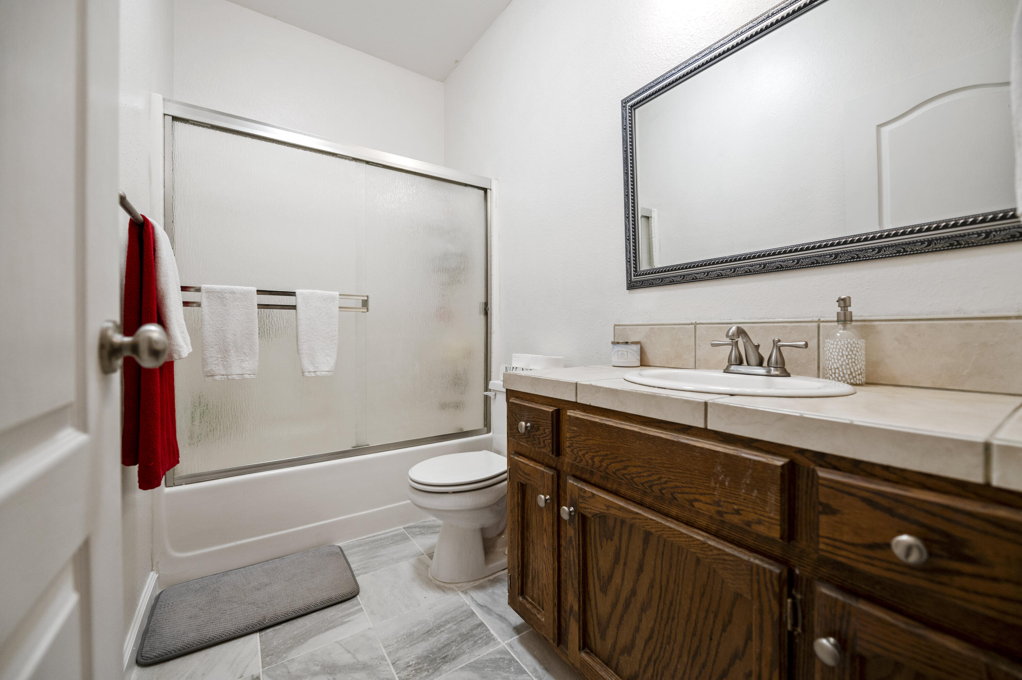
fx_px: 397
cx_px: 511
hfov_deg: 104.3
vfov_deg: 81.1
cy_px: 340
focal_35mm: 14
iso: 500
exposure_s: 1/125
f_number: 2.8
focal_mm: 14
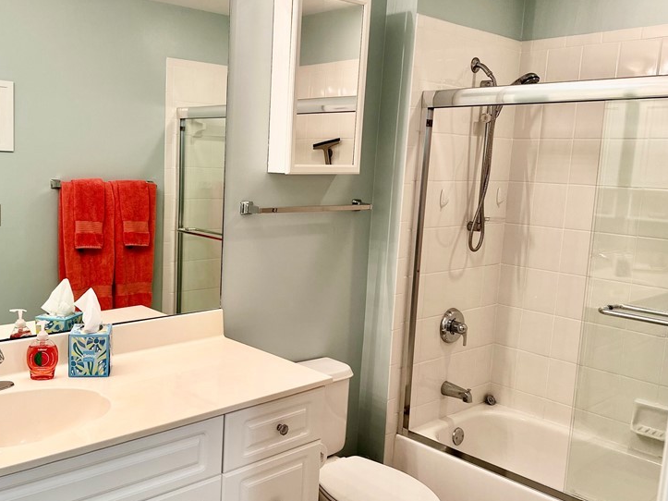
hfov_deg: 53.1
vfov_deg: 41.8
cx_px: 234
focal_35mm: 34
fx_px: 656
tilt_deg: -7.6
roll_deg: -2.5
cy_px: 249
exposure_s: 1/60
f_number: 1.78
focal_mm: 6.86
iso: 160
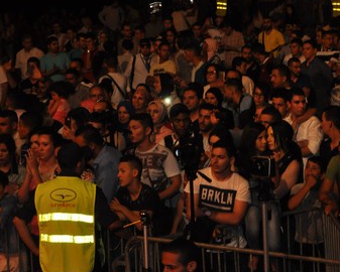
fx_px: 1479
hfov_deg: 13.1
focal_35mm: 147
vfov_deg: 10.5
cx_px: 273
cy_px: 188
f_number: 5.6
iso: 800
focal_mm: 55
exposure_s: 1/60
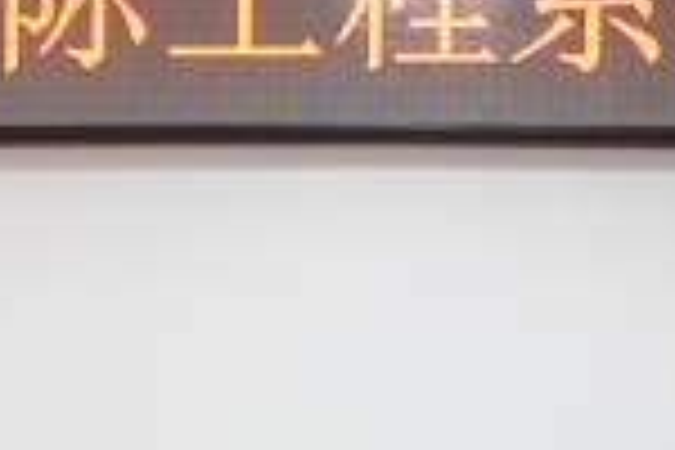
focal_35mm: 116
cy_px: 628
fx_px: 2175
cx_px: 488
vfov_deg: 11.4
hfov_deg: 17.6
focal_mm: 24
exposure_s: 1/30
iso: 1250
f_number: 3.5
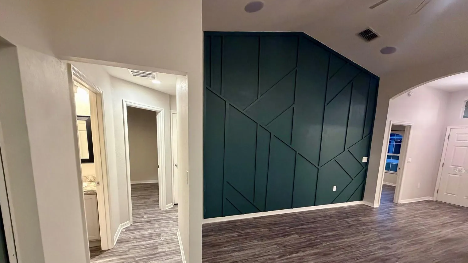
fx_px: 199
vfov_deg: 65.7
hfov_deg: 99.4
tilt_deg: -8.9
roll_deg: -0.6
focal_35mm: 16
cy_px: 170
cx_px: 237
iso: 800
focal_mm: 2.22
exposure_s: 1/60
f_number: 2.2
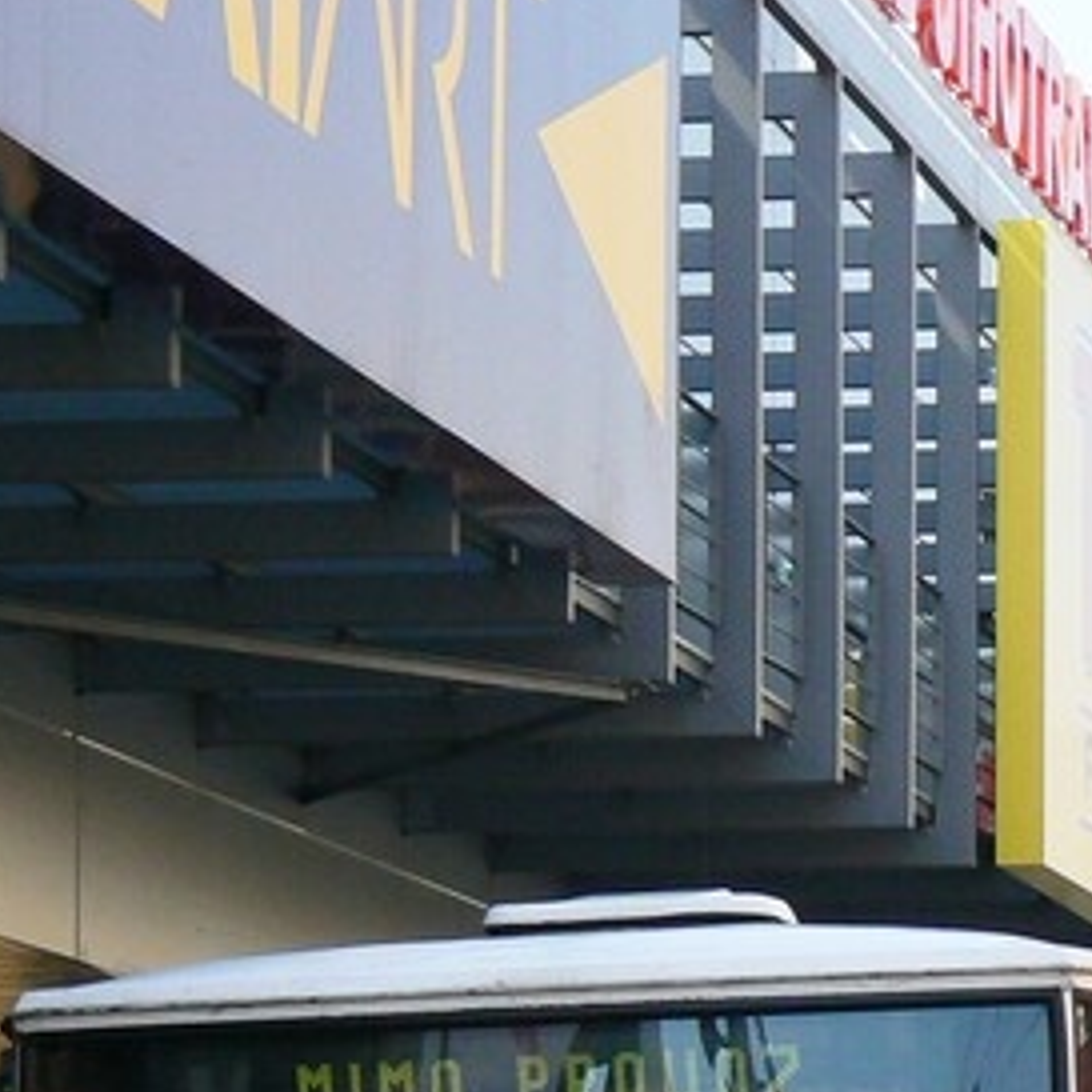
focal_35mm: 230
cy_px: 1322
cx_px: 620
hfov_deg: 7.6
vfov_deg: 7.5
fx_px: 8209
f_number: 3.2
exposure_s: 1/640
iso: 100
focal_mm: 13.1
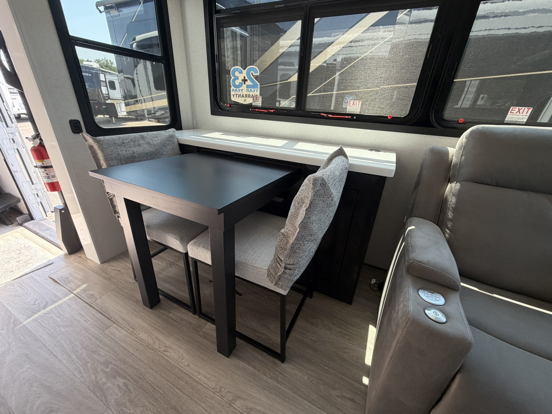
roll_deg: -3.8
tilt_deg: -24.3
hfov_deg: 102.1
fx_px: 223
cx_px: 276
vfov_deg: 85.7
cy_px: 207
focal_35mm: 14
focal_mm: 2.22
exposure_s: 1/121
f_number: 2.2
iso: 160
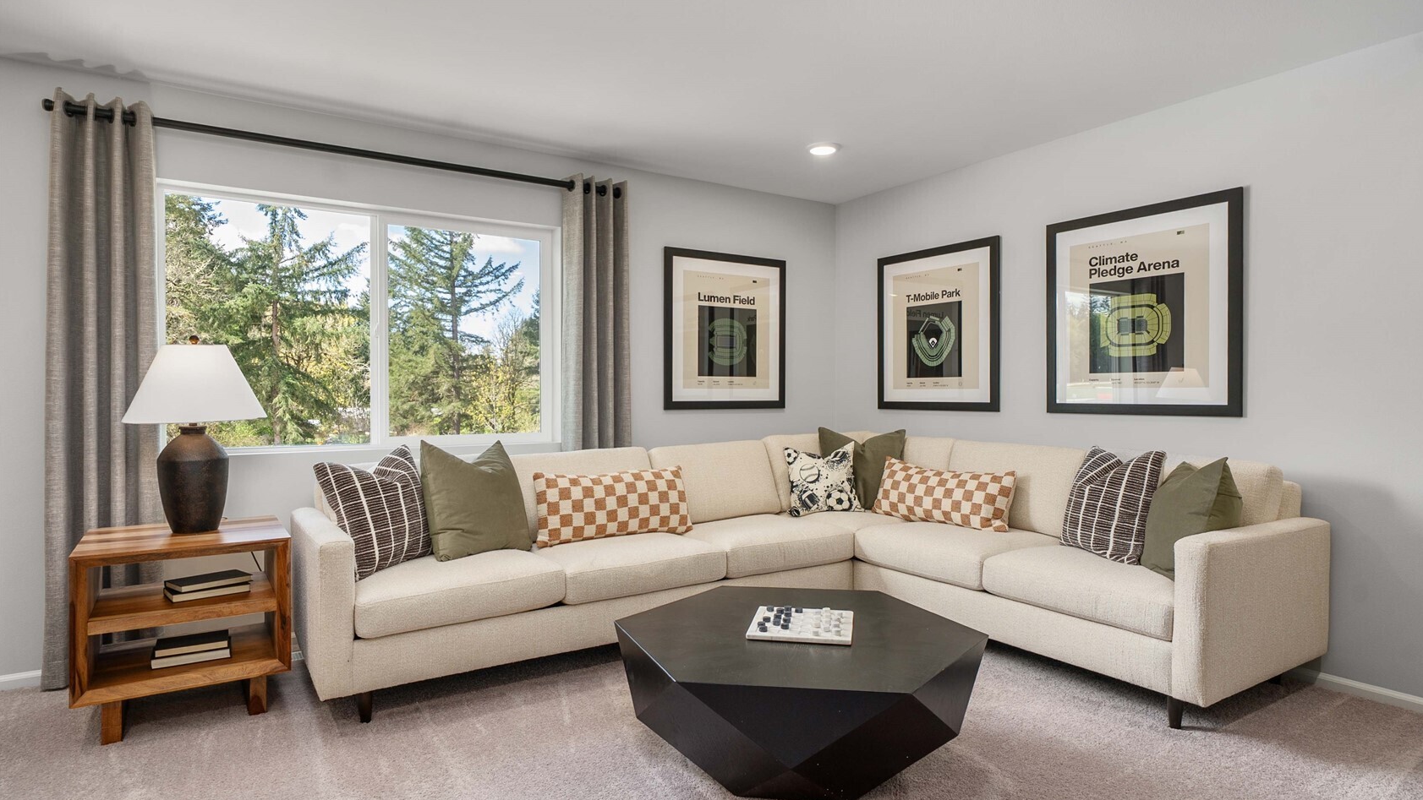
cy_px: 431
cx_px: 715
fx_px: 717
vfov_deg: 58.3
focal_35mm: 19
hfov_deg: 89.6
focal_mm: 18
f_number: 7.1
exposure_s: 1/10
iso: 1000
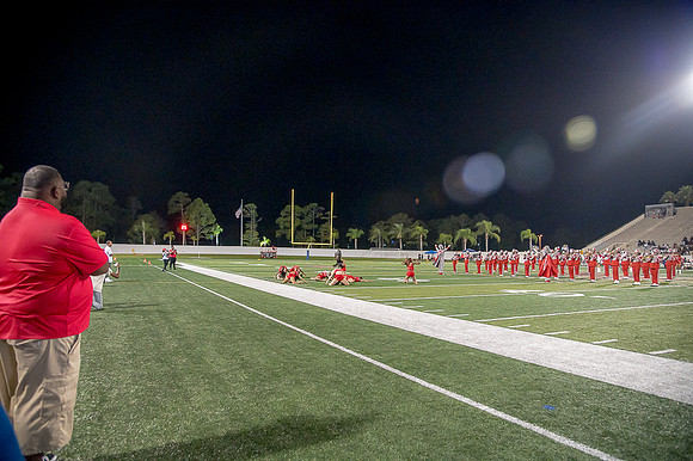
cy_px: 230
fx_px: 462
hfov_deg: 73.8
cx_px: 346
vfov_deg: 53.1
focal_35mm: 24
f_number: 4
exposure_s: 1/200
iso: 2000
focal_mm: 24
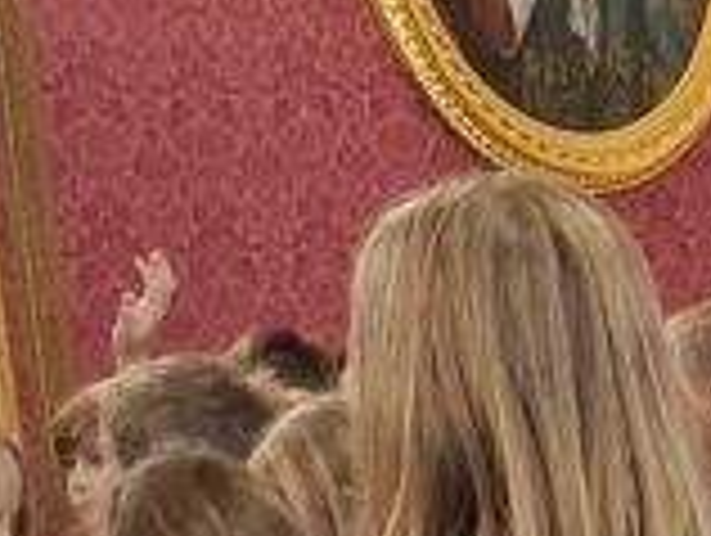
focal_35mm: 149
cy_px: 896
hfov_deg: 13.0
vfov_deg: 9.6
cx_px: 742
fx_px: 3065
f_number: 1.8
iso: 400
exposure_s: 1/25
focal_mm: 5.54
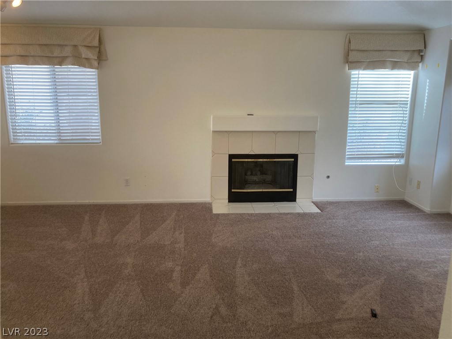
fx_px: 366
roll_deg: -0.2
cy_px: 170
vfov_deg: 49.7
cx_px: 226
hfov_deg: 63.4
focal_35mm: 28
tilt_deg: -9.8
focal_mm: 3.99
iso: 80
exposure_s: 1/60
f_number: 1.8
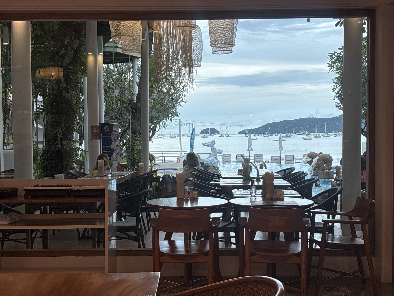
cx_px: 197
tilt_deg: -2.0
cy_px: 148
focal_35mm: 52
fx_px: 592
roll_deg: +0.7
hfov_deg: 36.8
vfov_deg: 28.0
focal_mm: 5.96
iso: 40
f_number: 1.6
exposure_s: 1/100
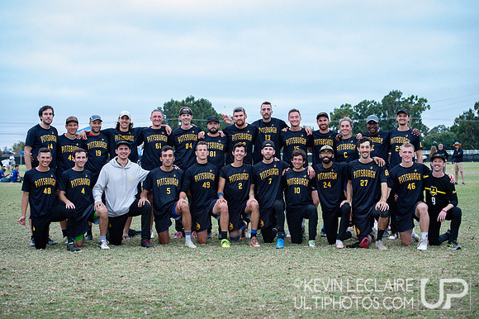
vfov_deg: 19.4
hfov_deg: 28.9
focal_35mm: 70
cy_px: 160
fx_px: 931
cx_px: 240
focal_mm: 70
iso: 5000
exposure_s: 1/250
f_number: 4.5
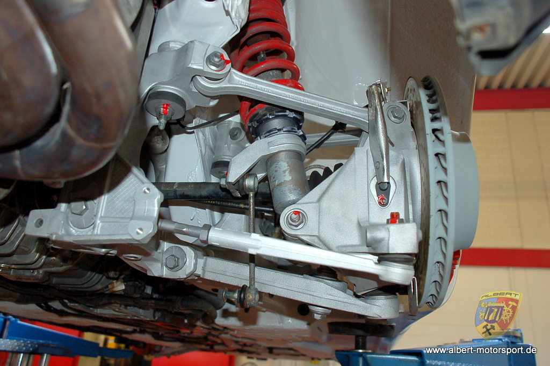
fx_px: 481
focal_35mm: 32
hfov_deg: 59.5
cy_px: 183
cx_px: 275
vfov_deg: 41.6
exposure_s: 1/60
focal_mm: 21
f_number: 3.5
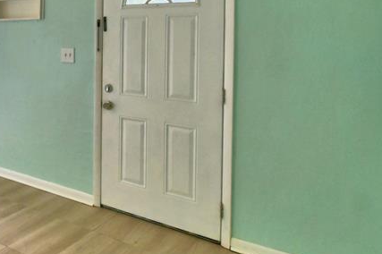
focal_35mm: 36
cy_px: 42
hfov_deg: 45.2
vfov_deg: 35.3
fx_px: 382
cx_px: 3
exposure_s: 1/80
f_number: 4.5
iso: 400
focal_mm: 10
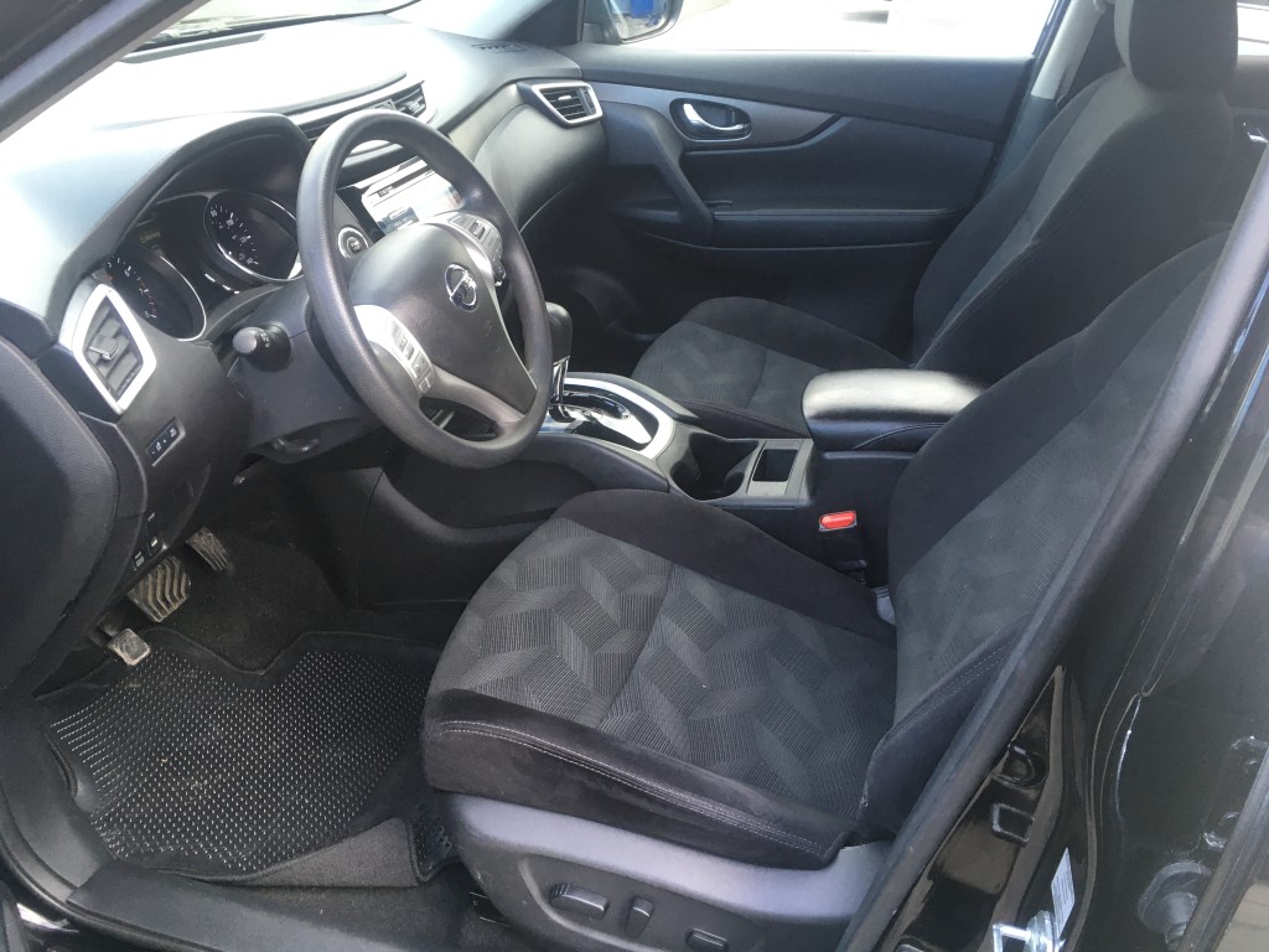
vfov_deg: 48.2
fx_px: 1063
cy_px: 476
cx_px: 634
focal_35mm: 29
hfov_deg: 61.7
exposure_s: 1/30
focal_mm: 4.15
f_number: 2.2
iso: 32
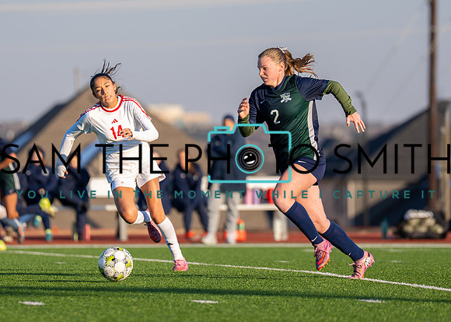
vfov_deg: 3.8
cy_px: 143
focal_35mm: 377
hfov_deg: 5.3
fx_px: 4828
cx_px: 246
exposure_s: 1/2500
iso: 200
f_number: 2.8
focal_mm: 200
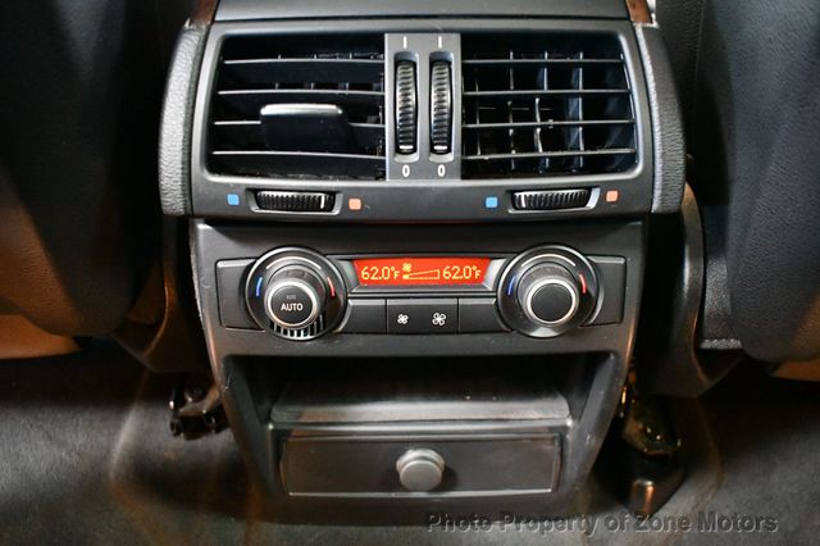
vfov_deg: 39.9
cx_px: 410
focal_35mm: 33
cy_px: 273
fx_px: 751
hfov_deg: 57.2
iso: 12800
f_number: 3.8
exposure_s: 1/30
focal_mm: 22
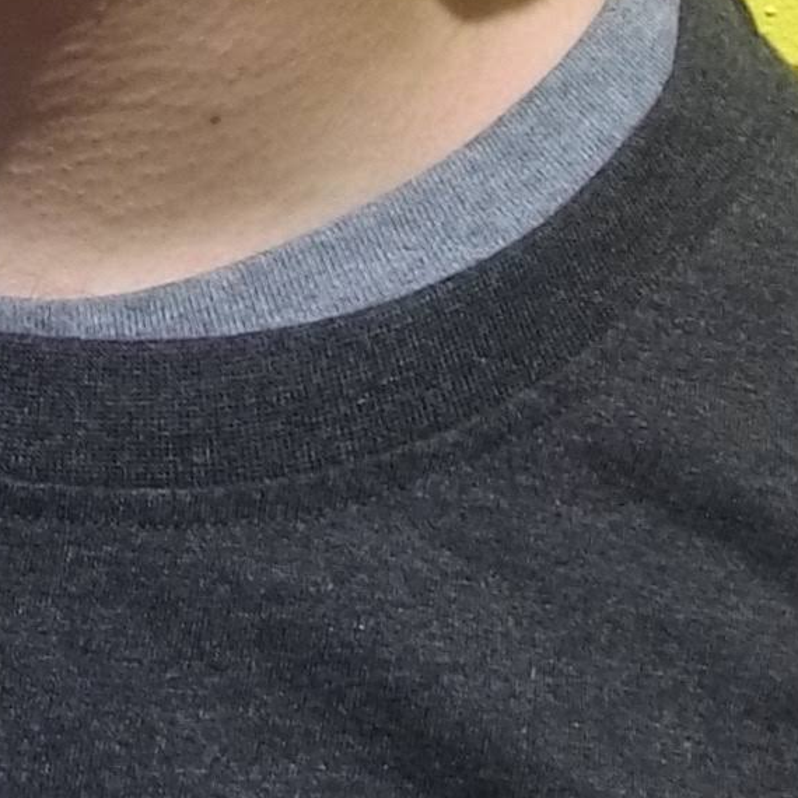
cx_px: -14
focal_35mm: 155
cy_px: -837
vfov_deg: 10.3
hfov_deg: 11.2
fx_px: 4043
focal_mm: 4.5
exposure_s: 1/2000
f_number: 3.5
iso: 100
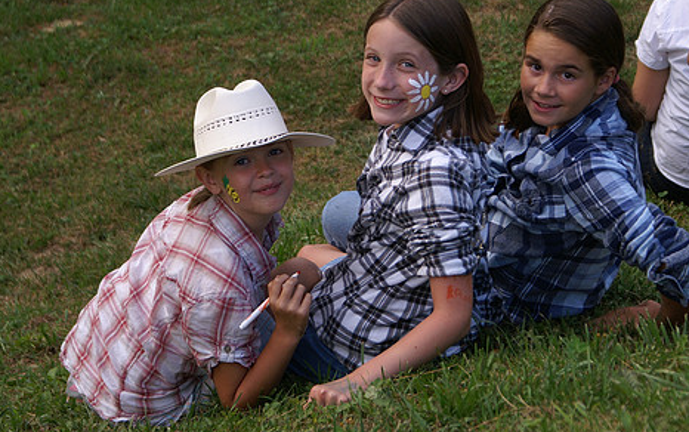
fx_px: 2499
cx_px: 402
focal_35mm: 133
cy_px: 158
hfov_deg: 15.7
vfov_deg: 9.9
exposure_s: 1/160
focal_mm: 70
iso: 200
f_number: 5.6
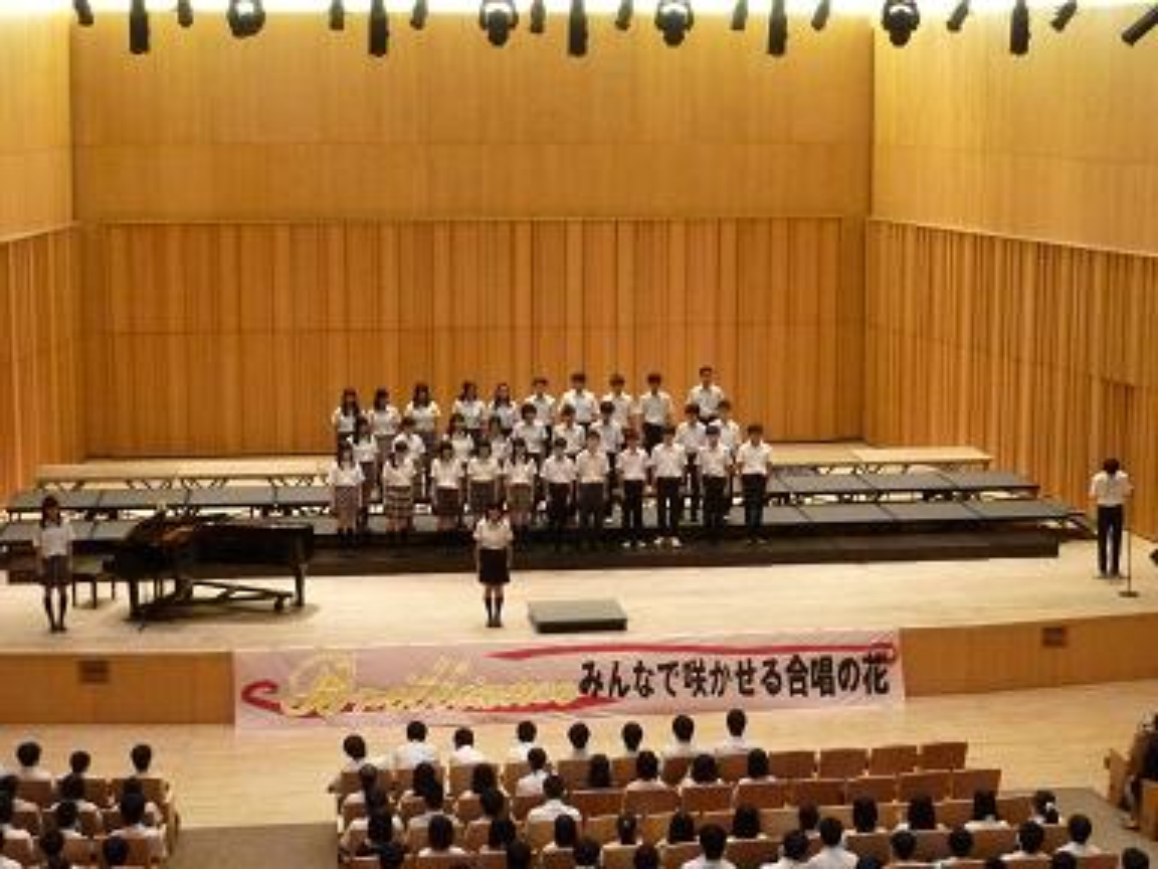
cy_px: 434
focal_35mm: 63
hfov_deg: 30.7
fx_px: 2108
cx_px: 579
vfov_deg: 23.3
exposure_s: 1/10
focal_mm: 10.3
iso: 800
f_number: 4
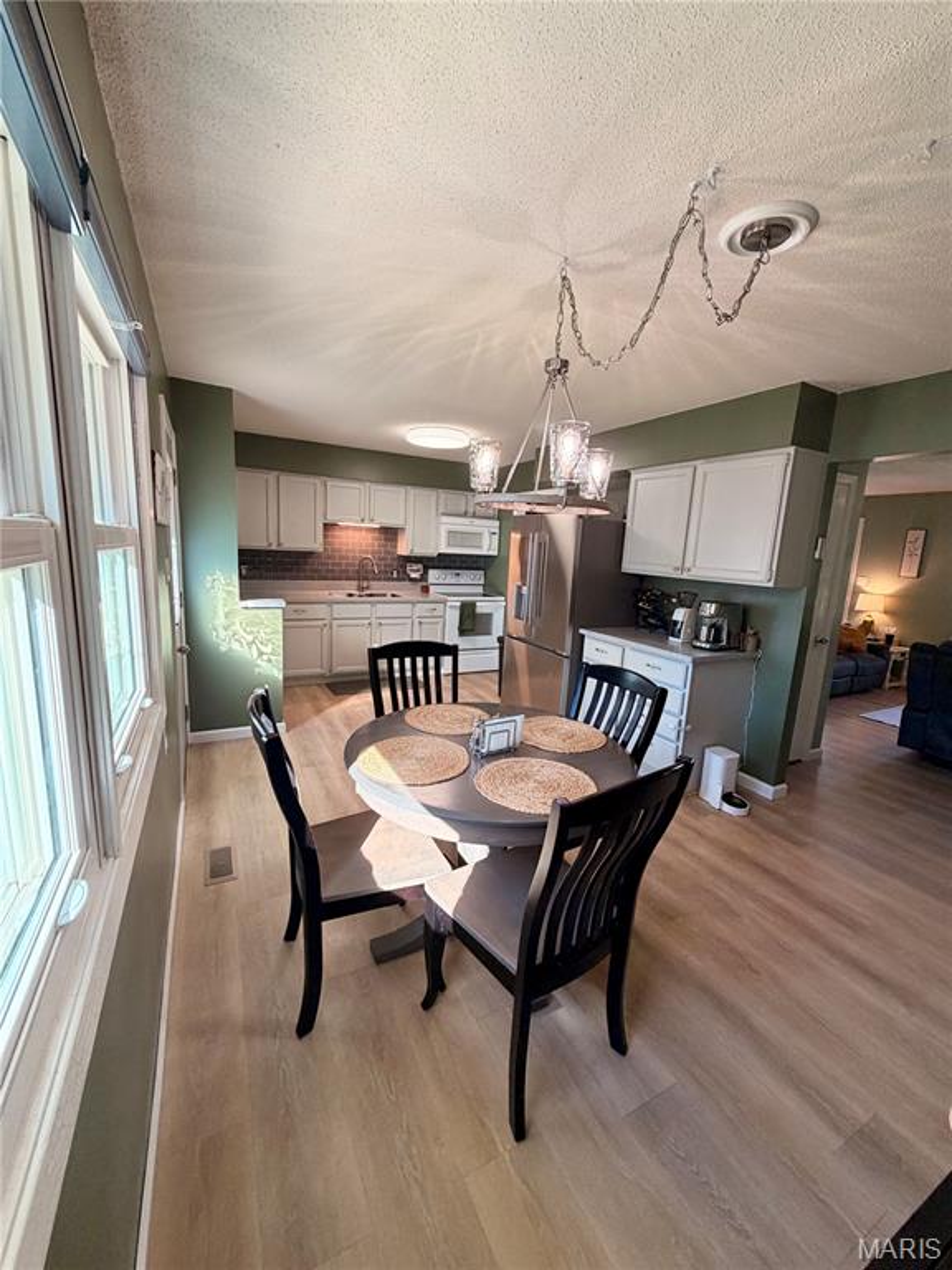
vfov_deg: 102.1
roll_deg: -2.7
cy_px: 635
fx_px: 513
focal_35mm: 14
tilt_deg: -9.7
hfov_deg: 85.7
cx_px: 476
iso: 200
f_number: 2.2
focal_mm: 2.22
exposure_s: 1/120
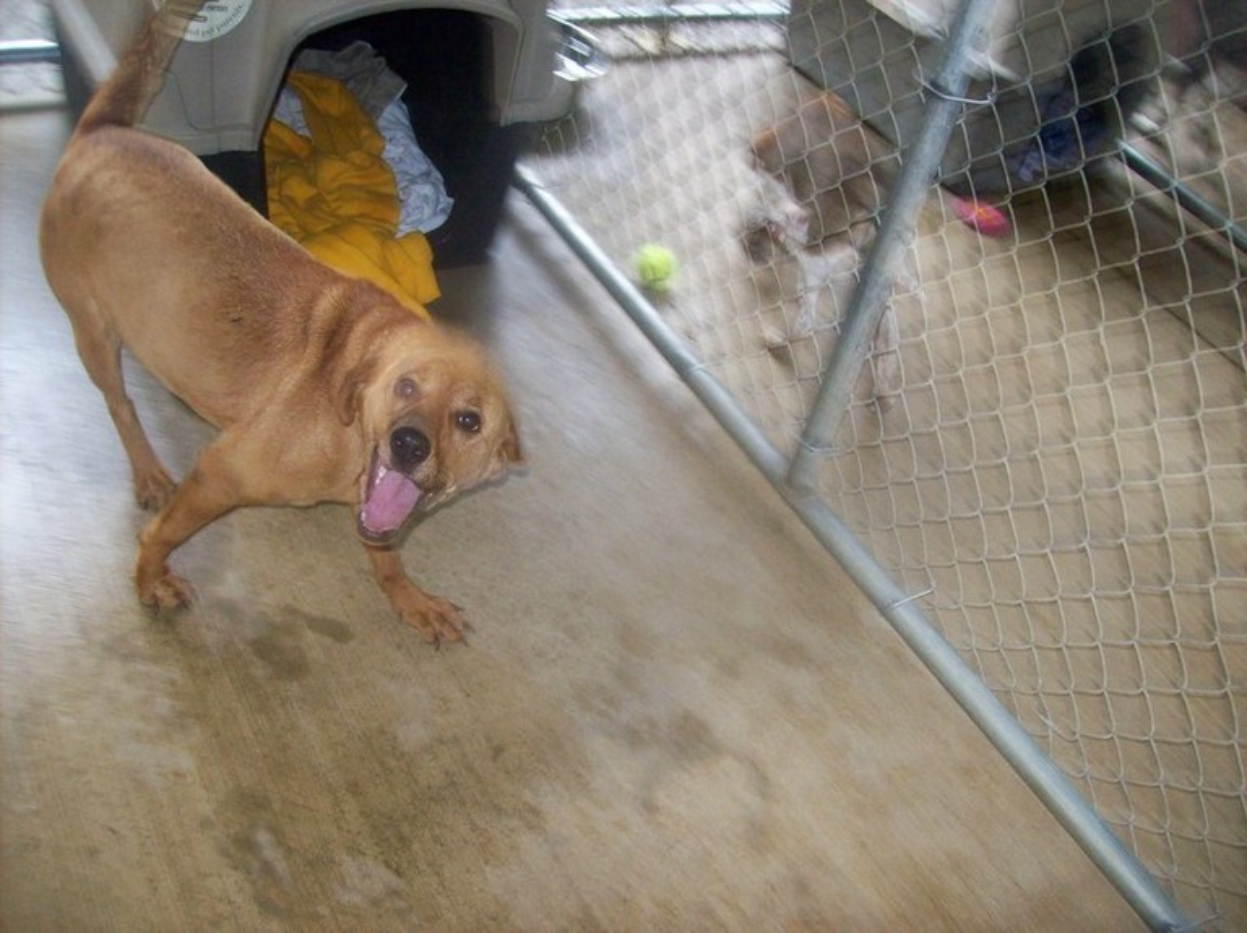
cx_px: 624
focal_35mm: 36
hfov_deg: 51.4
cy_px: 466
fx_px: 1296
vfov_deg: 39.6
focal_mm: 6
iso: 200
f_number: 2.7
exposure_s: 1/64
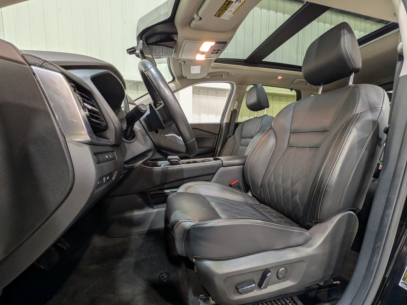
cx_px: 202
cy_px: 159
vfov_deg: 81.7
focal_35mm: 15
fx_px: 176
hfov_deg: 98.2
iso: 61
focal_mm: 1.83
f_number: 2.2
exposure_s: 1/24
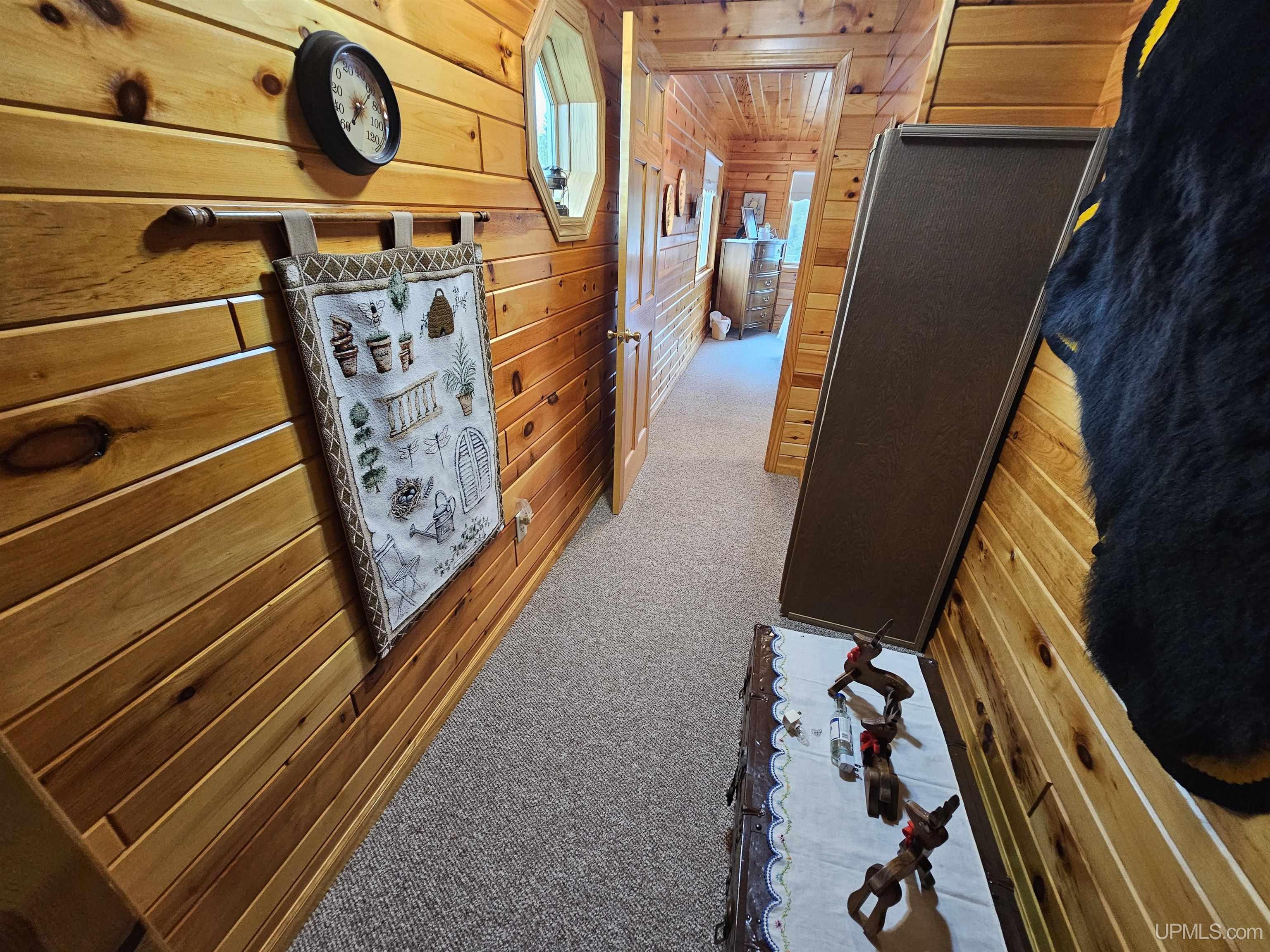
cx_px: 635
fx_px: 477
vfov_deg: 89.9
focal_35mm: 13
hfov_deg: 106.2
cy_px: 476
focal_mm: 2.2
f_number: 2.2
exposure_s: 1/30
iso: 400
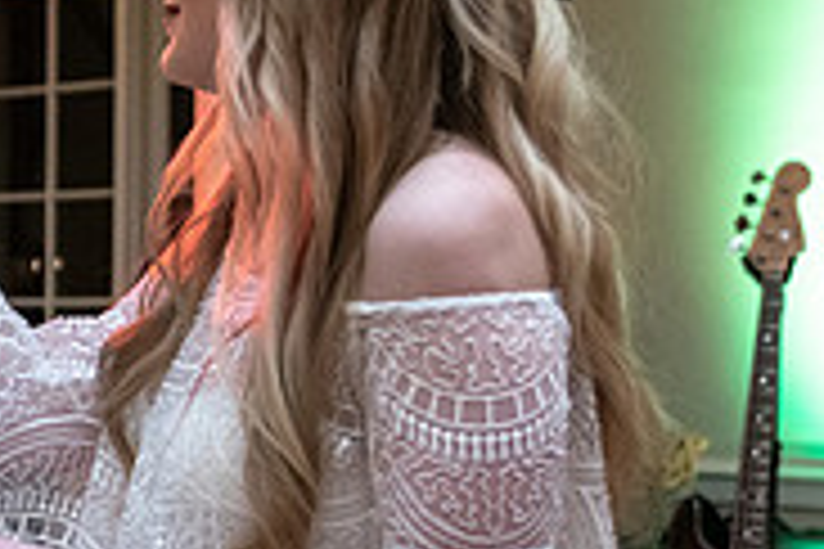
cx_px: -459
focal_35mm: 114
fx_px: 2609
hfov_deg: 16.2
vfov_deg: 12.0
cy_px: 380
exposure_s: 1/80
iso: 1000
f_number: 2.8
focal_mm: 24
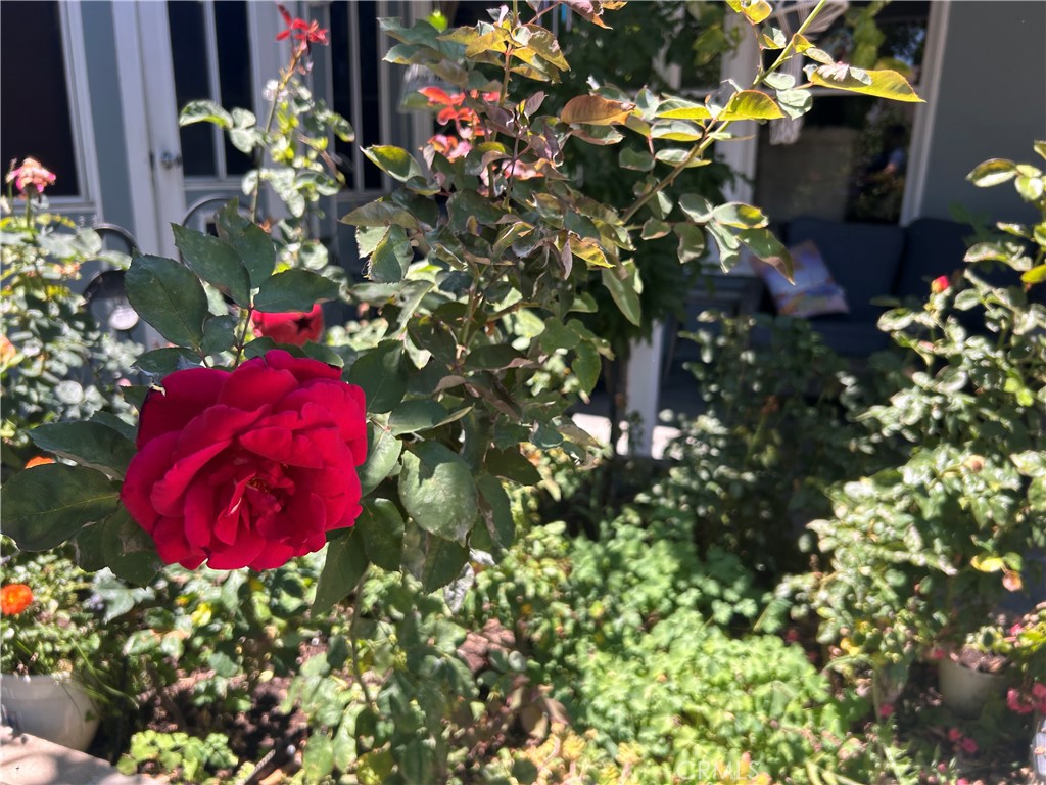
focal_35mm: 26
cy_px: 392
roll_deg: -0.6
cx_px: 523
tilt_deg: -15.6
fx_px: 786
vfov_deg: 53.1
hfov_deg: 67.3
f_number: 1.5
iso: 50
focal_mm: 5.7
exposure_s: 1/666
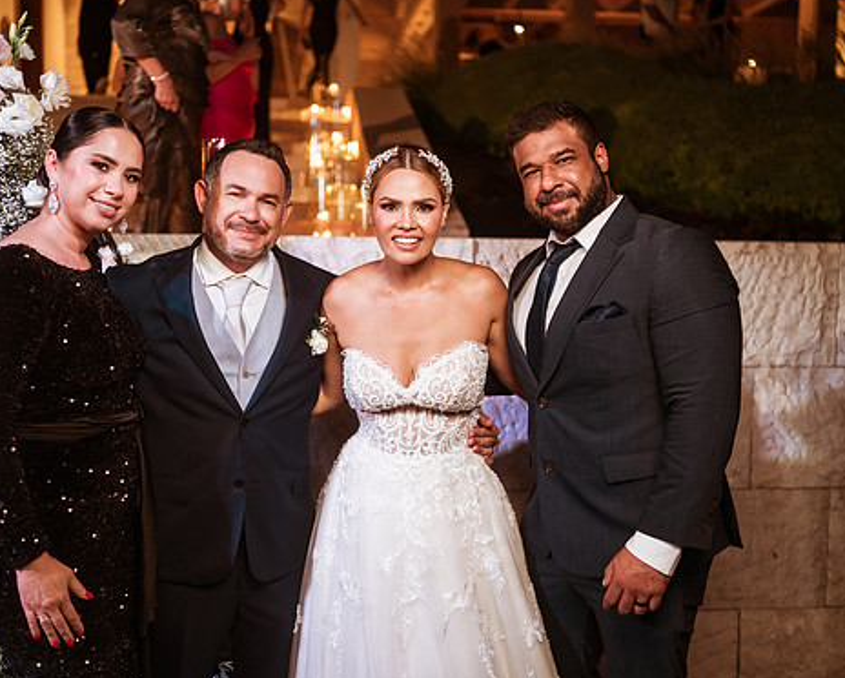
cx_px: 366
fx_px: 1026
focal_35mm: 41
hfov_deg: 44.7
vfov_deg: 36.5
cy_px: 339
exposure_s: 1/160
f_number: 1.8
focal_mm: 35
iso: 1250
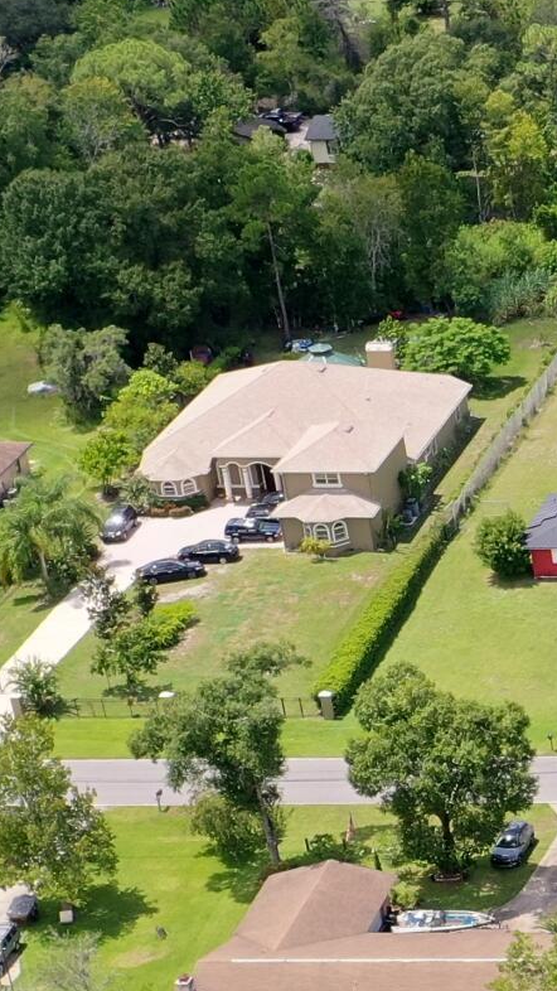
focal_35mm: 112
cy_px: 841
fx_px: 2941
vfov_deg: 18.9
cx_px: 1423
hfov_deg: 9.4
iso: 100
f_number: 5
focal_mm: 10.26
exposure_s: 1/240
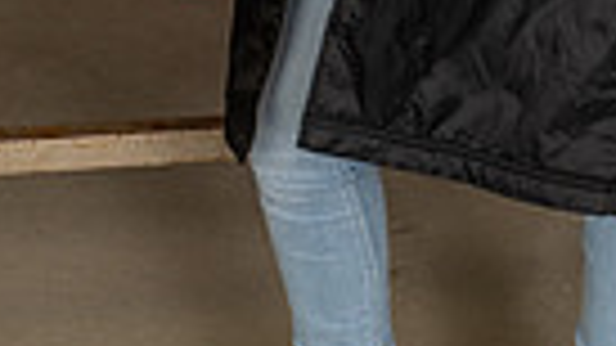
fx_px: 2809
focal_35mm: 172
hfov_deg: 12.5
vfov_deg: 6.6
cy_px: -589
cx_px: 459
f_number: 7.1
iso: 500
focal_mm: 50
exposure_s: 1/250
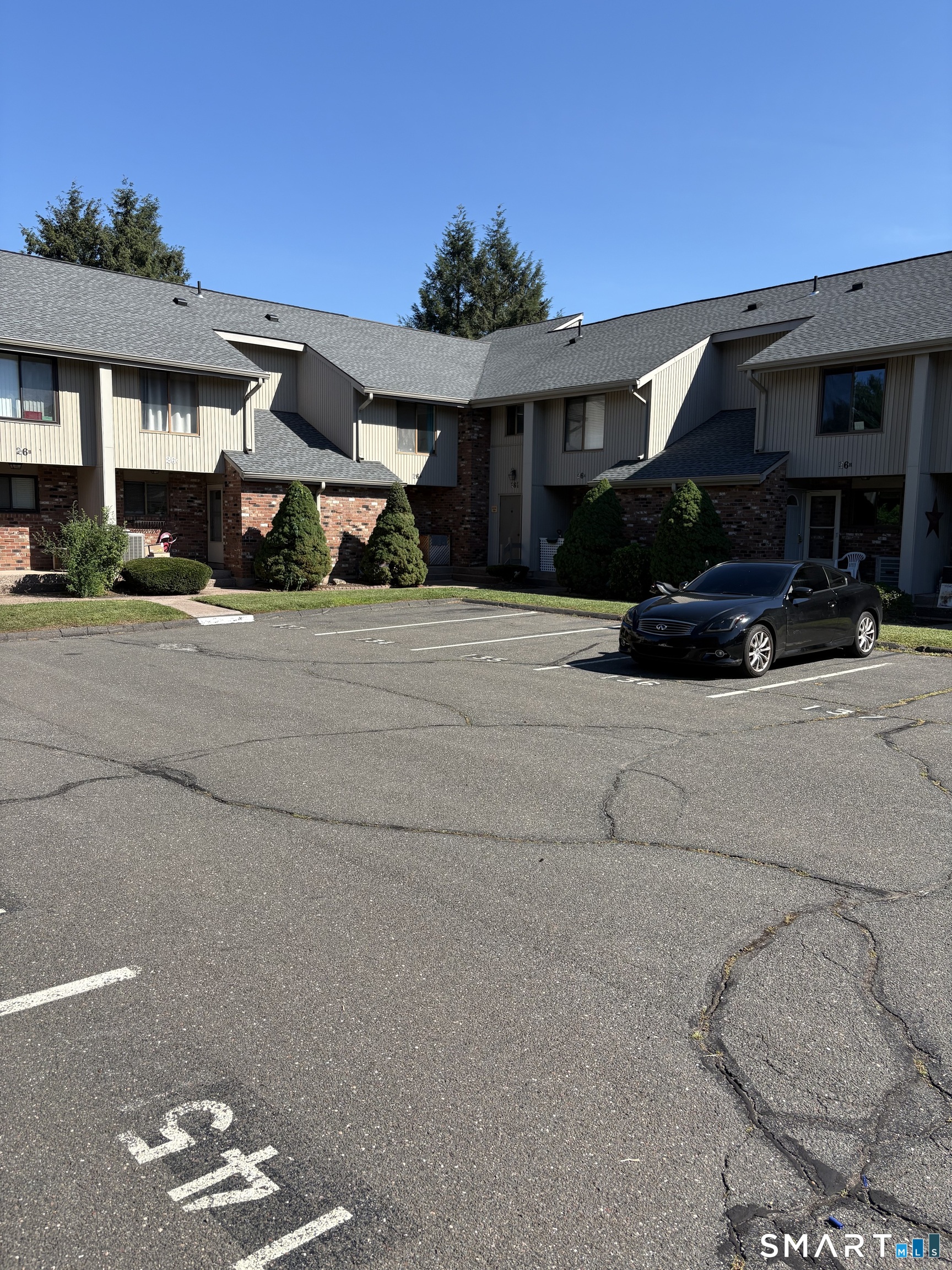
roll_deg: -1.2
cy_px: 635
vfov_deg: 67.3
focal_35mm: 26
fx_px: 953
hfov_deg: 53.1
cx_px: 476
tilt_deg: -5.2
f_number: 1.6
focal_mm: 5.96
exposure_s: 1/2283
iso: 50
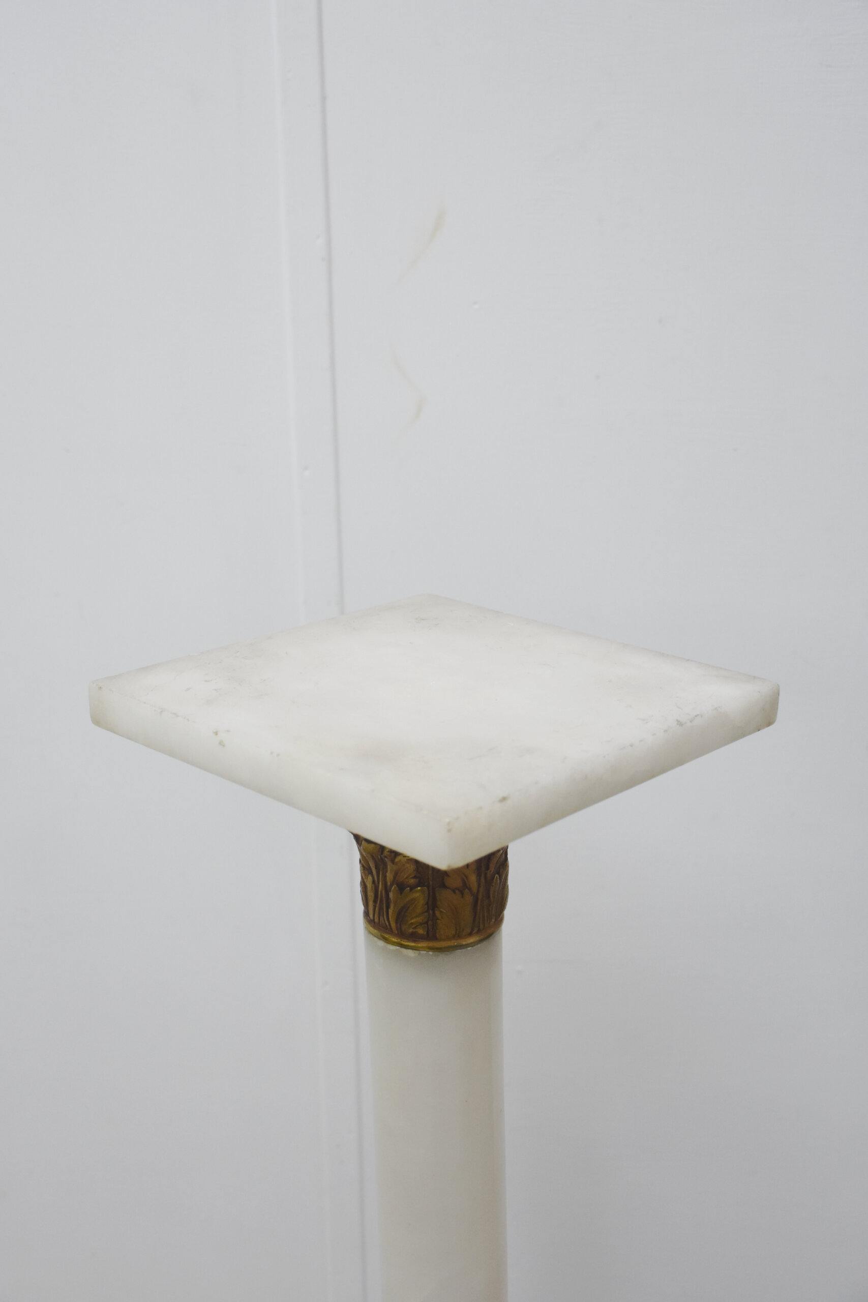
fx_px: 1627
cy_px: 651
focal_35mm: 45
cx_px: 434
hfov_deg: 29.9
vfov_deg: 43.6
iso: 800
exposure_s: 1/100
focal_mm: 30
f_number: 5
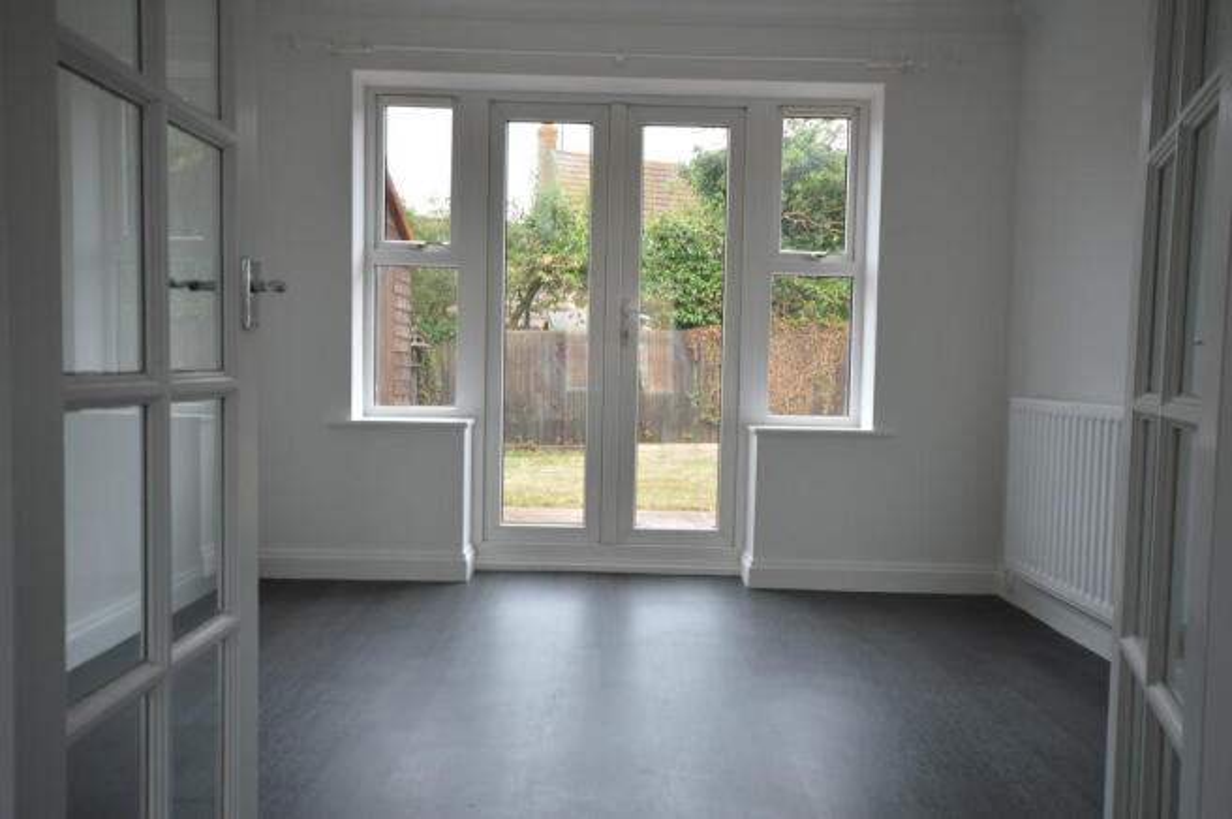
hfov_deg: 67.4
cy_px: 410
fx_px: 923
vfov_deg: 47.8
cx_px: 616
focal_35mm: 27
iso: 100
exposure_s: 1/25
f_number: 5.3
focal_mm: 18
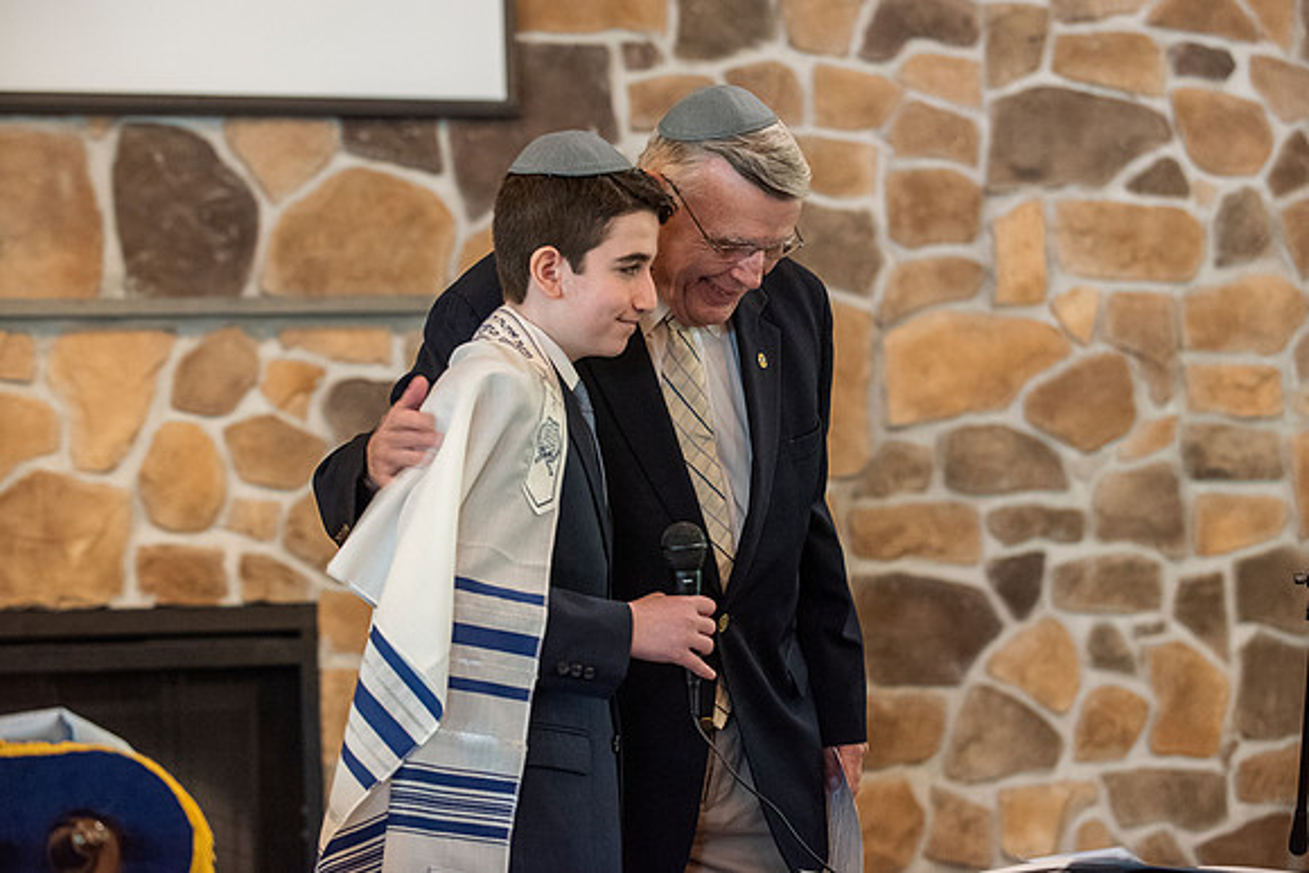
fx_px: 3436
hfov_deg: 21.6
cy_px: 394
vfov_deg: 14.5
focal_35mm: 94
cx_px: 655
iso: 3200
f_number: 3.5
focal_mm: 86
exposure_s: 1/60
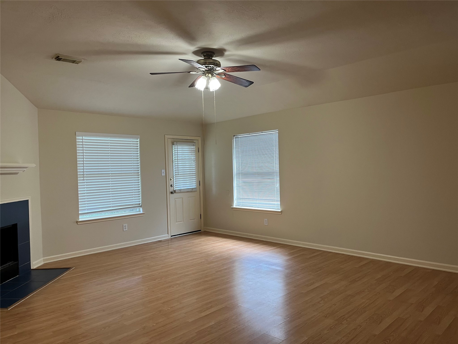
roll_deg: +2.3
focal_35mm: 26
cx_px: 229
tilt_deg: -1.8
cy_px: 172
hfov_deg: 67.3
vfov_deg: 53.1
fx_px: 344
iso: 100
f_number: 1.6
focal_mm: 5.1
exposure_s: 1/60
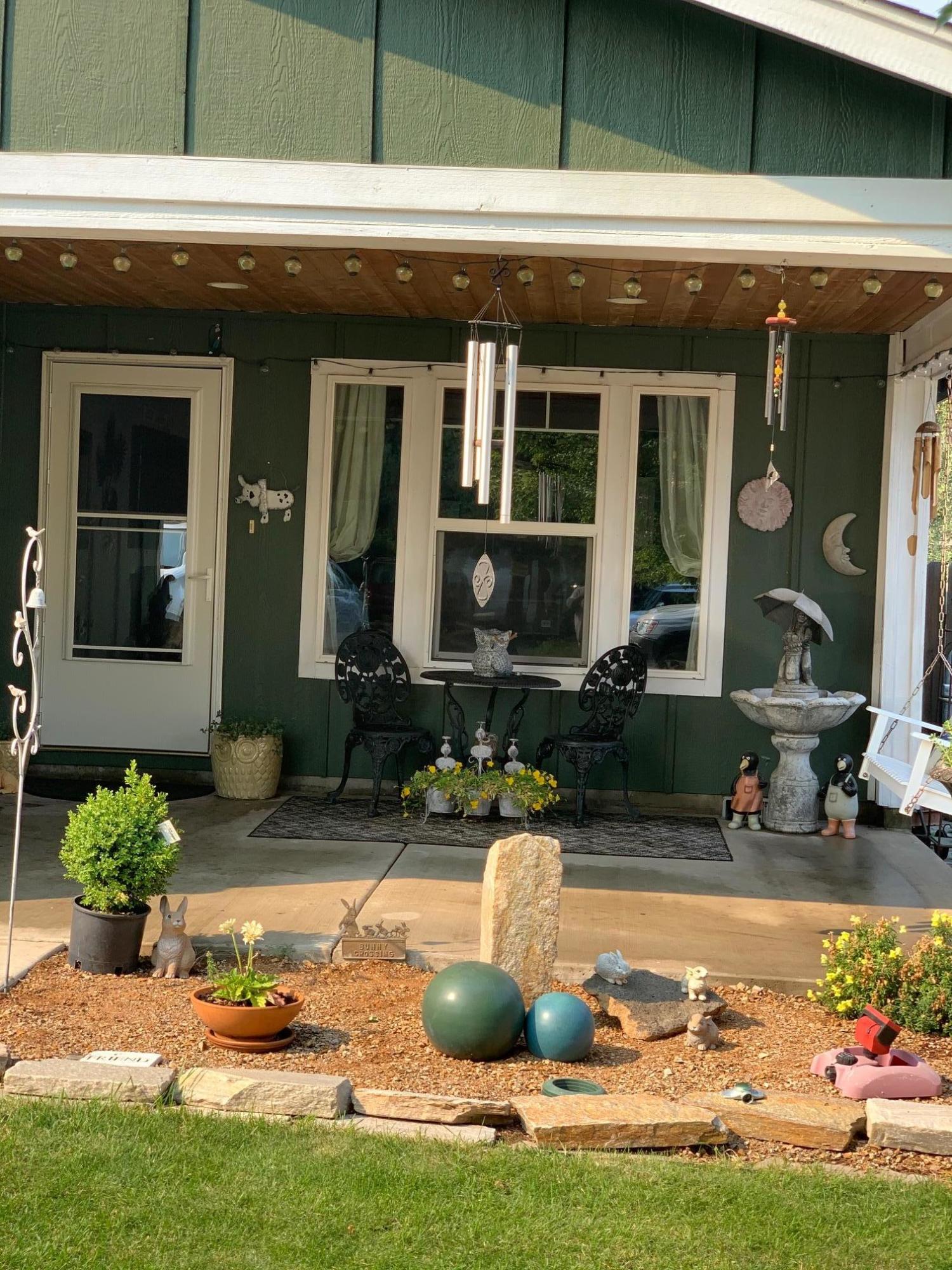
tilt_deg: -0.6
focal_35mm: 52
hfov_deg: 28.0
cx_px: 476
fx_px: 1907
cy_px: 635
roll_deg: -1.5
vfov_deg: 36.8
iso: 16
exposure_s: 1/199
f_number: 2.4
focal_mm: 6
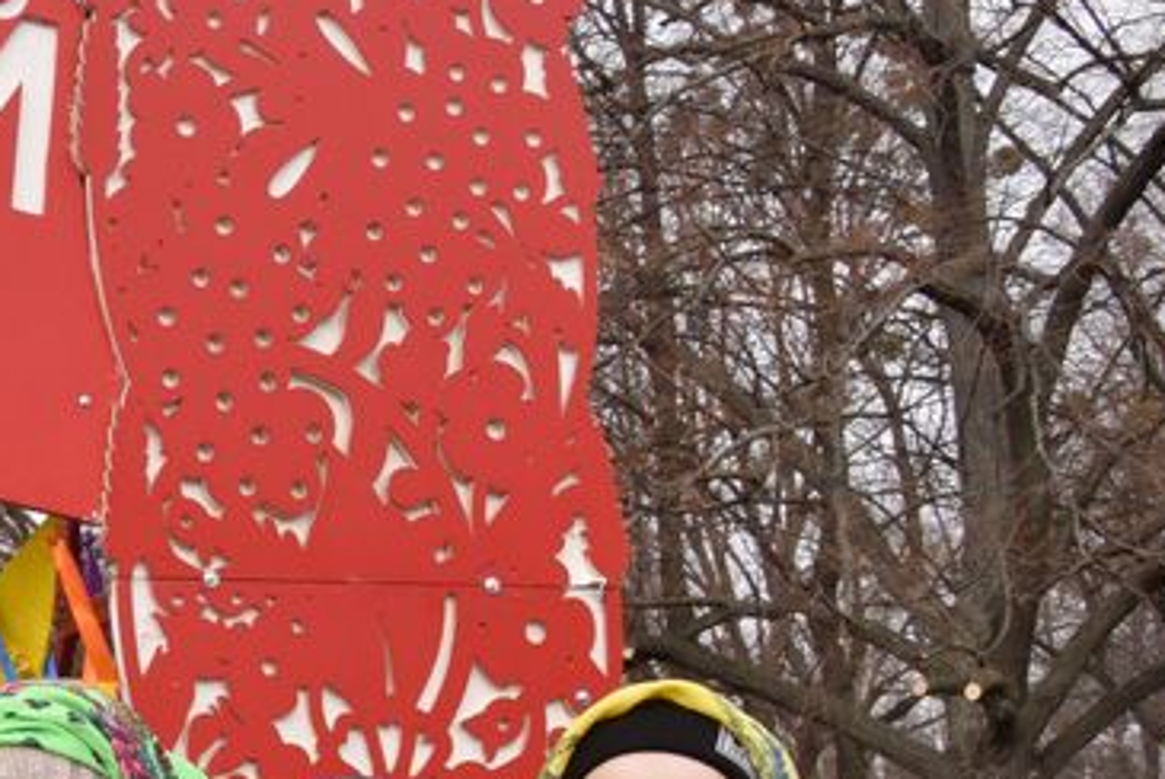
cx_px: -1050
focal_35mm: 92
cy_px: 1068
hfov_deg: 17.2
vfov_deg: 14.2
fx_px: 2980
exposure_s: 1/400
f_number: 11
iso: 640
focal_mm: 24
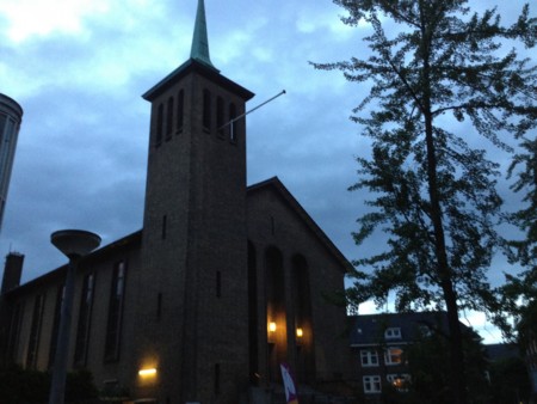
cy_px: 202
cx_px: 268
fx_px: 543
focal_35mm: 35
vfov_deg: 40.7
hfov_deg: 52.6
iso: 320
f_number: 2.4
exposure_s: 1/20
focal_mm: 4.28
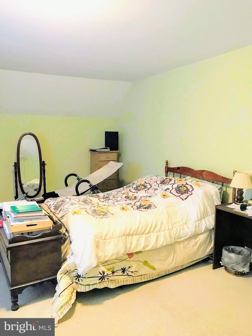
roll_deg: +0.6
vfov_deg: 63.4
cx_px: 126
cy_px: 168
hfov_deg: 49.7
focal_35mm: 28
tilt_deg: -7.7
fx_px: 272
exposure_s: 1/11
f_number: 1.8
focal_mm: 3.99
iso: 100
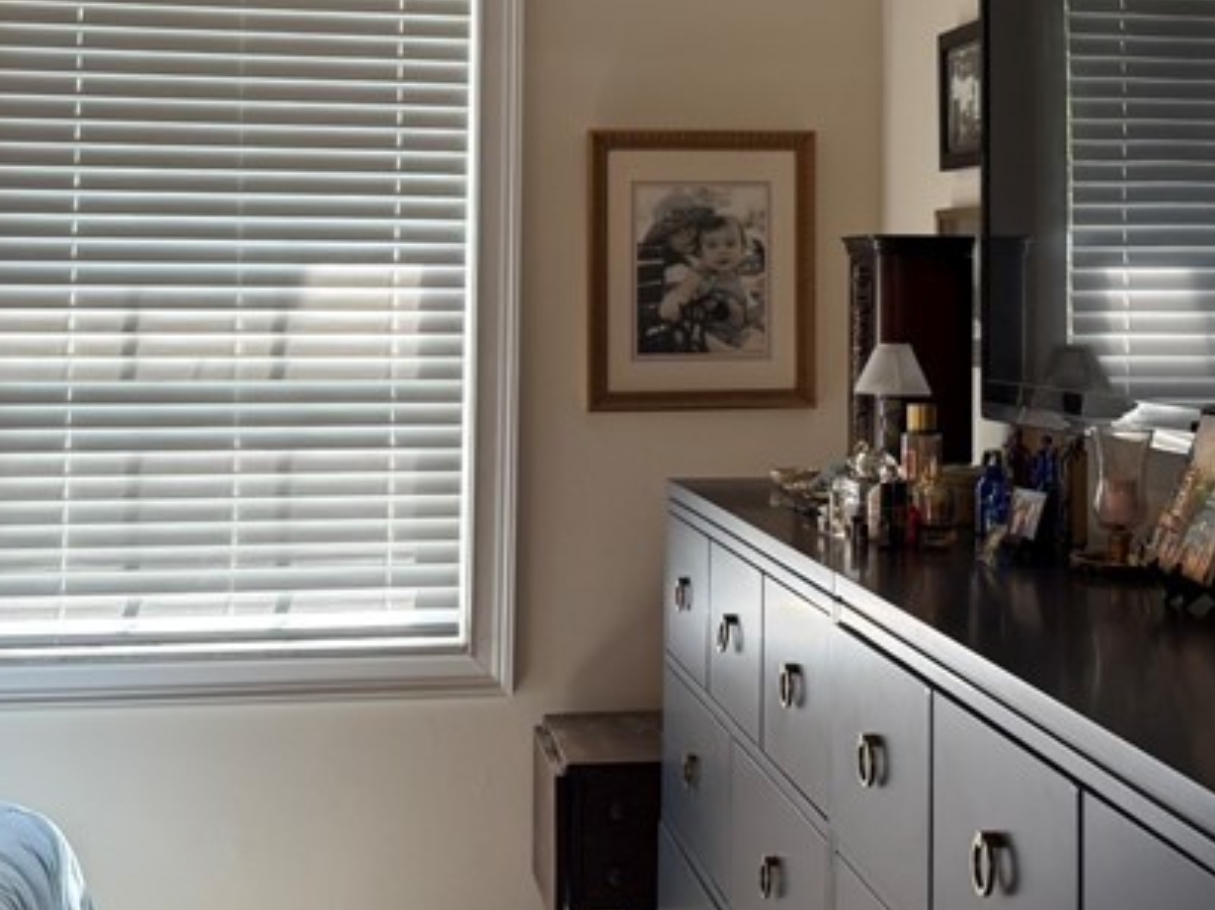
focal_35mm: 60
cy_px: 163
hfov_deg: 32.1
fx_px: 2105
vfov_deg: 24.0
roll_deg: -0.9
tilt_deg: +2.8
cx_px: 732
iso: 125
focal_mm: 6.76
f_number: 1.78
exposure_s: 1/120
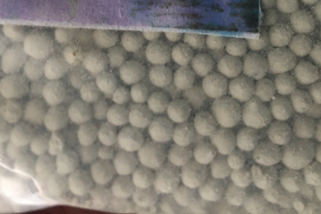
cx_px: 156
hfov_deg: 30.1
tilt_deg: -60.9
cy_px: -53
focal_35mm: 67
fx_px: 597
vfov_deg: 19.0
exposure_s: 1/17
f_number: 2.2
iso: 80
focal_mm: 4.15
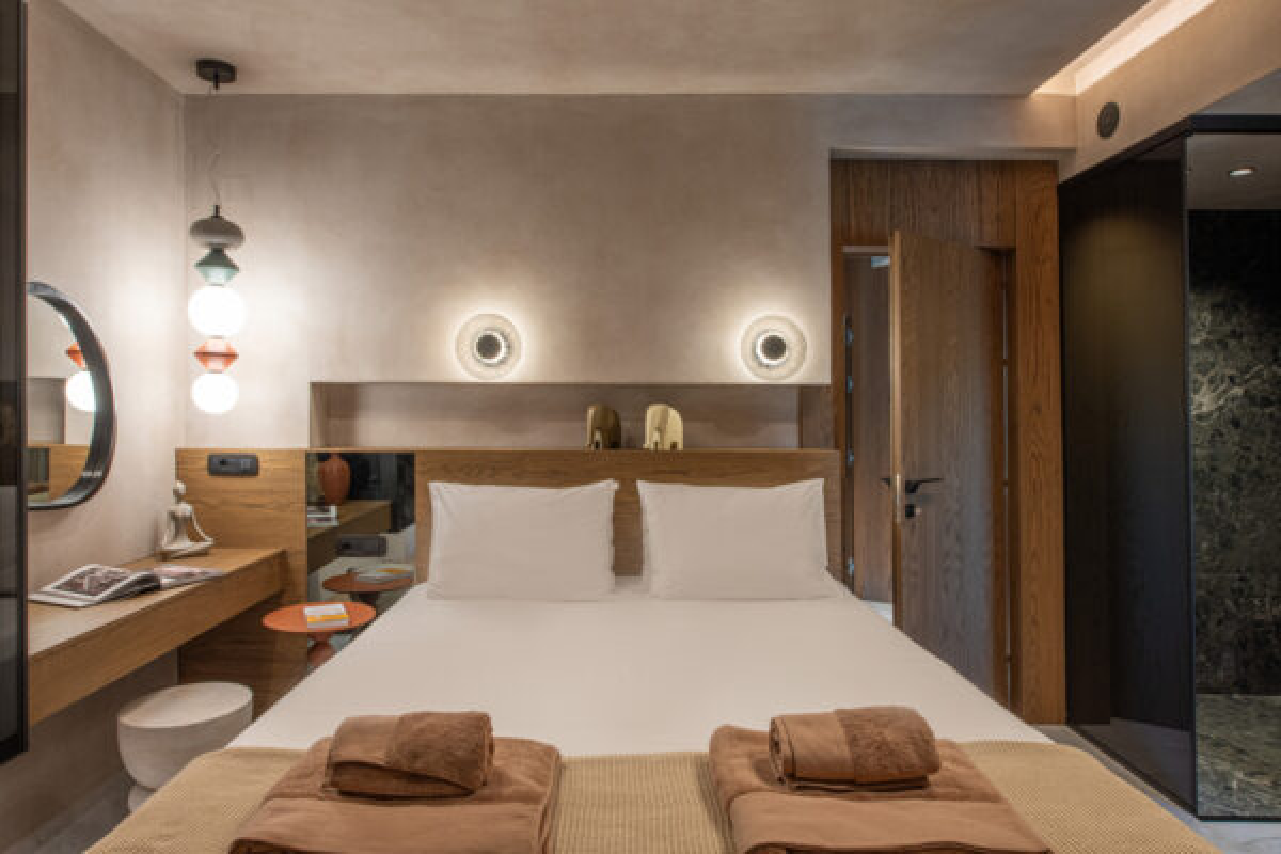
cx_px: 640
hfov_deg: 78.6
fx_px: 783
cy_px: 427
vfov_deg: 57.2
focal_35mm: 22
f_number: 11
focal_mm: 22
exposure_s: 1/3
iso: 200
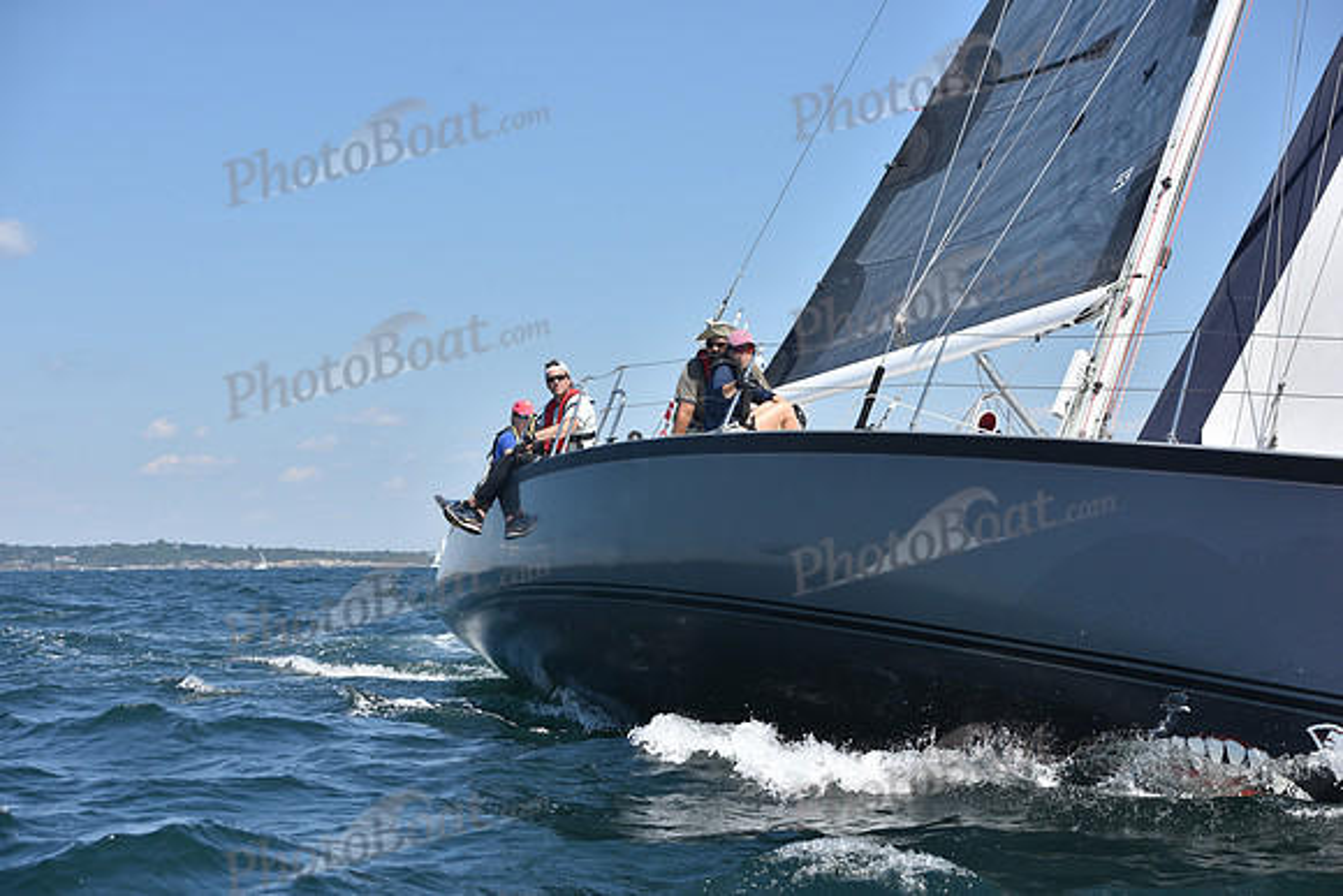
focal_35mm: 70
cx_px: 672
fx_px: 2612
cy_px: 448
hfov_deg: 28.8
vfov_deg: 19.5
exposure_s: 1/1000
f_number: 6.3
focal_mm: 70
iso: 200
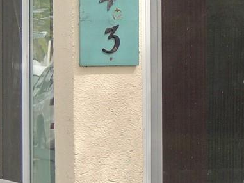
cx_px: 223
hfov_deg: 6.3
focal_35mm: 315
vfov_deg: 4.7
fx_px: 2221
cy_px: 32
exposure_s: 1/400
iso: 100
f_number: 3.9
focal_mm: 13.3
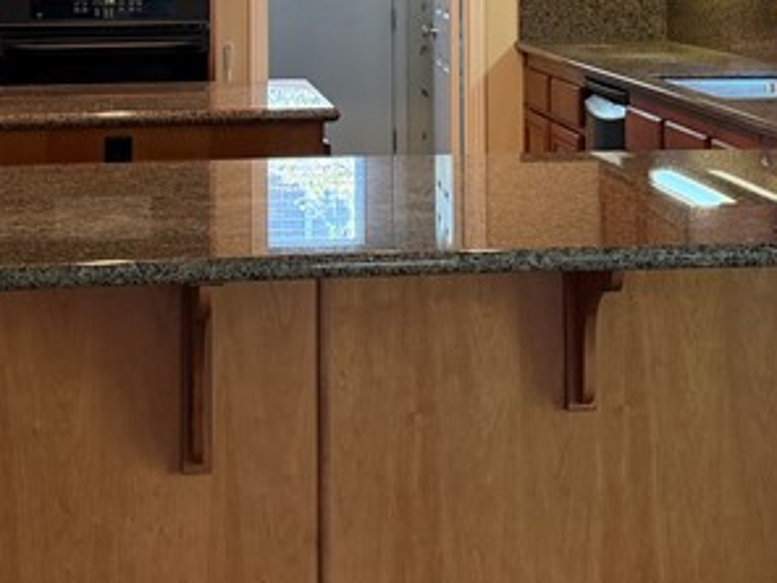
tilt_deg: +0.6
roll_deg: +1.9
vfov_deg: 17.0
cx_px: 386
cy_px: -113
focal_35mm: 83
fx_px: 1863
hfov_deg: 23.6
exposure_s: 1/60
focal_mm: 6.76
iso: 200
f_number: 1.78
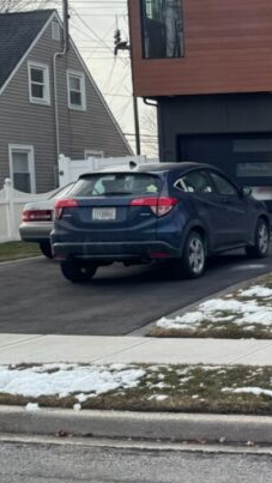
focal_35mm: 70
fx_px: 897
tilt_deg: -1.7
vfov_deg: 30.1
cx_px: 445
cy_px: 244
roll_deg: +1.5
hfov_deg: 15.5
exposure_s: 1/256
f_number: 1.78
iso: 64
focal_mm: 6.76
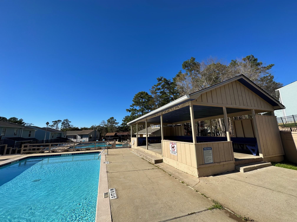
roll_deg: +1.4
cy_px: 111
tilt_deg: +11.1
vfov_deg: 85.7
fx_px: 120
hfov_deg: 102.1
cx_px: 148
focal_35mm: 14
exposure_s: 1/1770
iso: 40
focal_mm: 2.22
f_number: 2.2
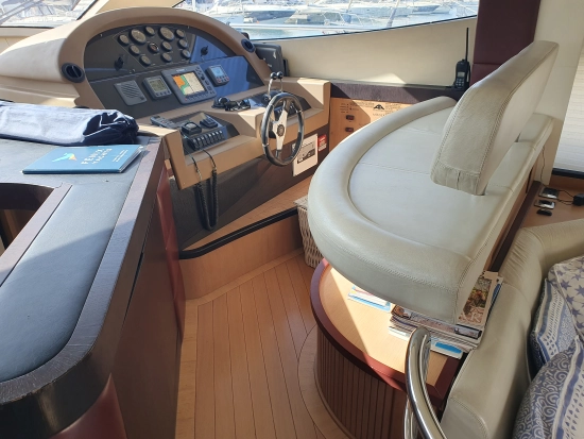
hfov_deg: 67.3
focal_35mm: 26
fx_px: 439
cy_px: 220
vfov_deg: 53.1
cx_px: 292
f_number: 2.4
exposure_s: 1/125
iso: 50
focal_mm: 4.32
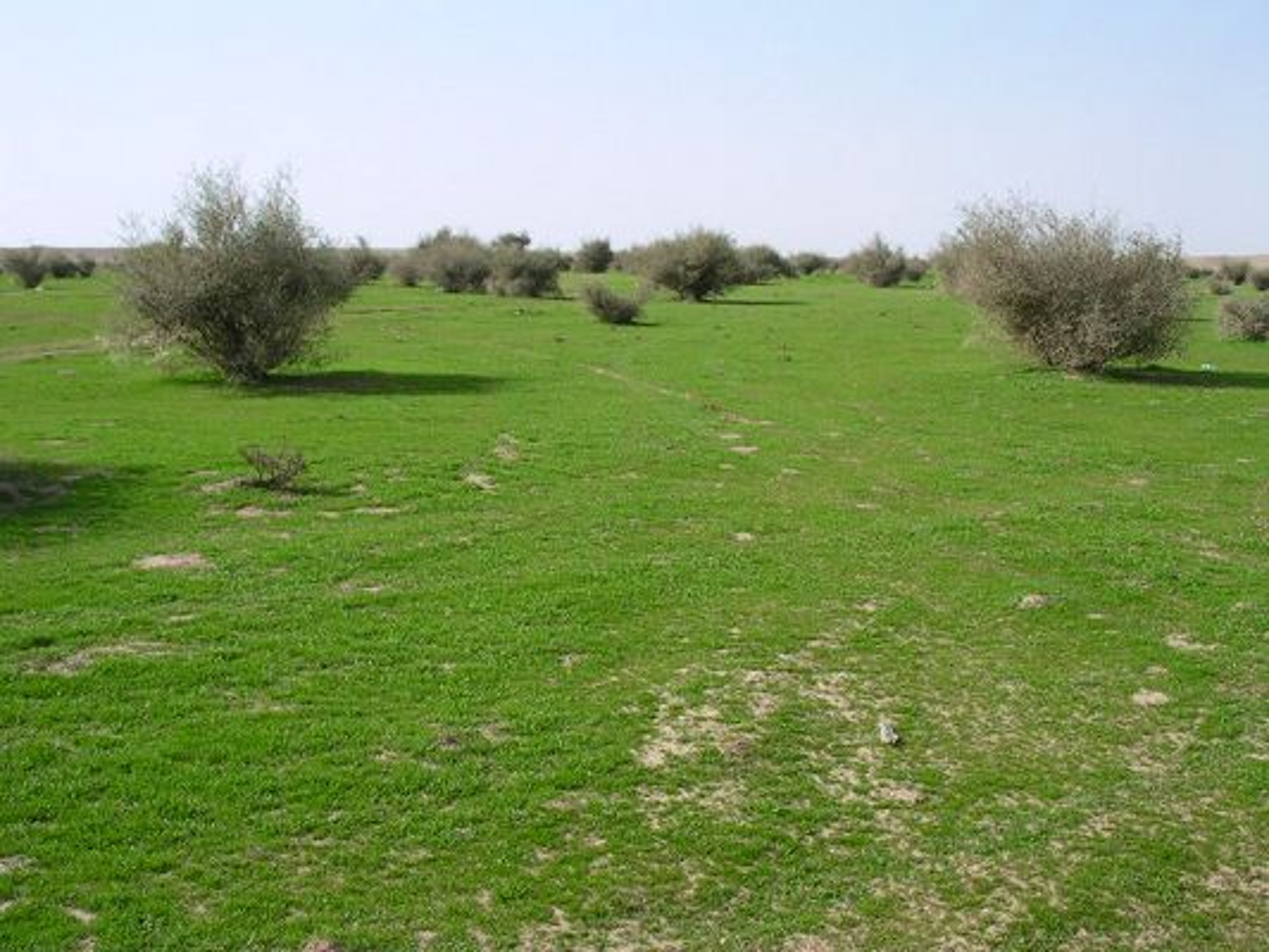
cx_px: 634
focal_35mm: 37
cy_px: 476
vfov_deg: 38.7
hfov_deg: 50.1
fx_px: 1357
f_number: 4.5
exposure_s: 1/388
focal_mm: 5.6
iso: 100
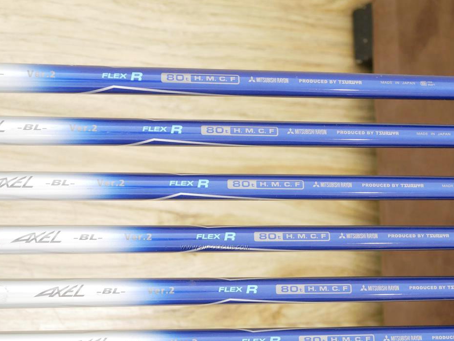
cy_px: 203
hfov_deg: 28.1
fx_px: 905
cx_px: 215
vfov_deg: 21.3
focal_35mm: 69
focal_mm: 25
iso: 1600
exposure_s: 1/20
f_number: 4.5
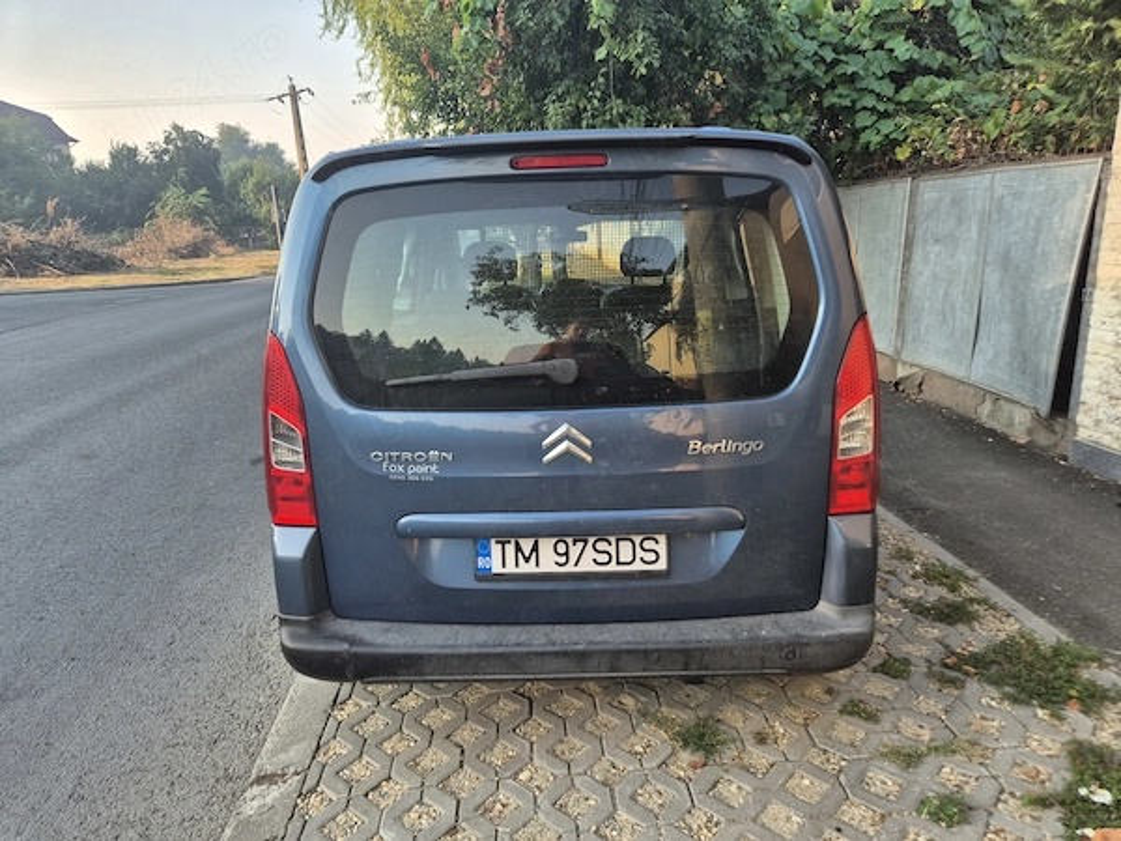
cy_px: 420
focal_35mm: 23
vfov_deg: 58.9
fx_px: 745
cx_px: 560
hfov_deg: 73.9
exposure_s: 1/299
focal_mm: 5.4
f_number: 1.8
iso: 25
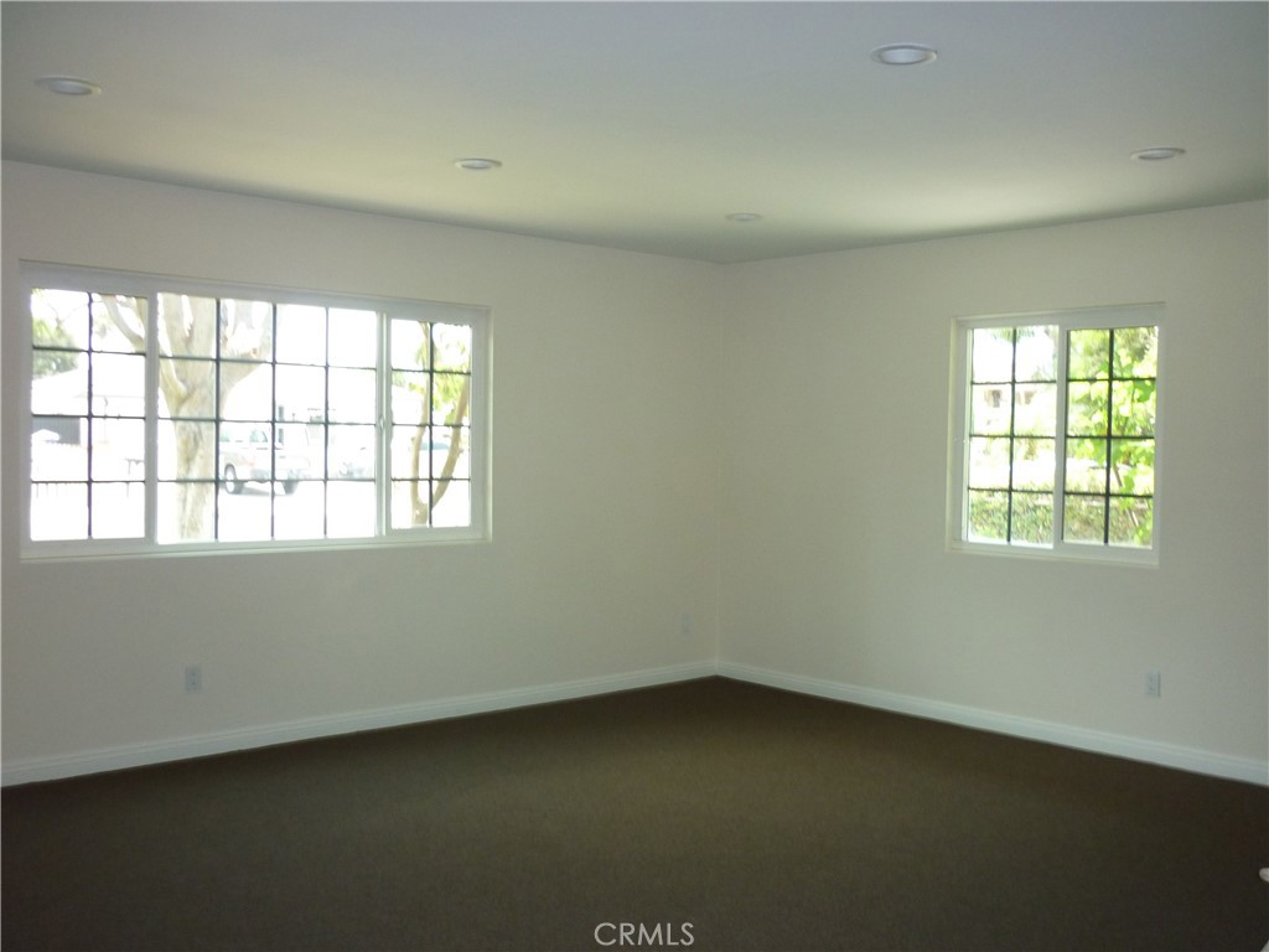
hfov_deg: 55.4
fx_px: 1210
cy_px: 476
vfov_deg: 42.9
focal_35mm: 33
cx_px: 634
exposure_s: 1/30
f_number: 2.8
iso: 200
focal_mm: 5.5
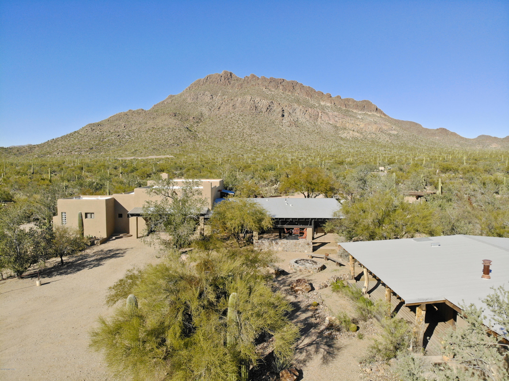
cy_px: 190
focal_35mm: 24
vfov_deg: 56.8
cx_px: 254
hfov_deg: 71.6
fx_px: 353
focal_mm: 4.5
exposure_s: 1/1100
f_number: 2.8
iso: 100
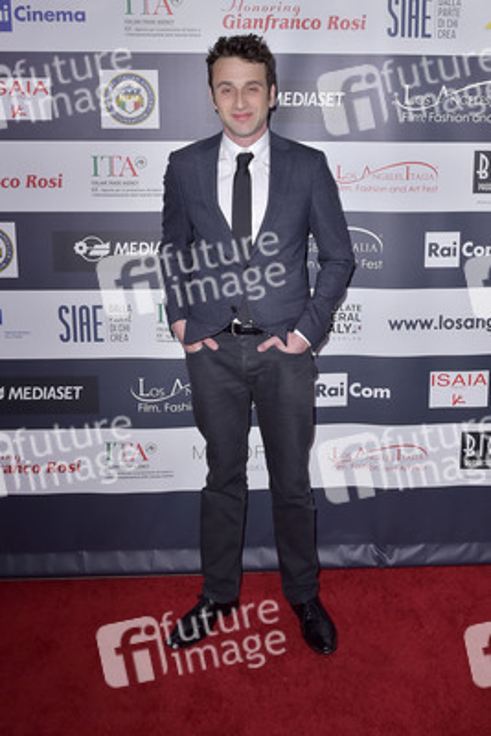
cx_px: 246
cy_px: 368
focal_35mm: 29
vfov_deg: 63.6
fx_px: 593
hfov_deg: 45.0
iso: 500
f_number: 6.3
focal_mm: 29
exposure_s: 1/320
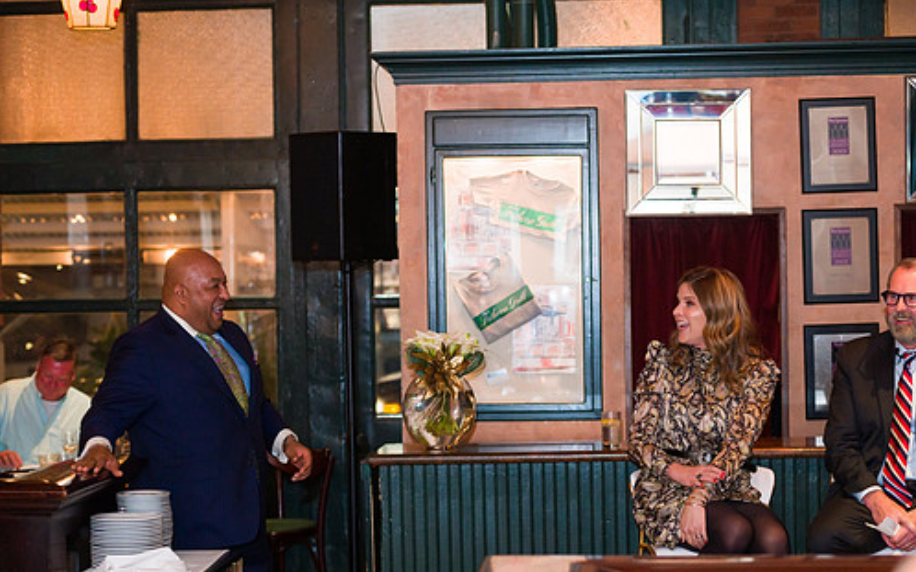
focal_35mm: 83
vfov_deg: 15.7
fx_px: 2072
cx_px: 517
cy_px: 291
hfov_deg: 24.9
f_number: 3.2
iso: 1600
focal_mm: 70
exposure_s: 1/125
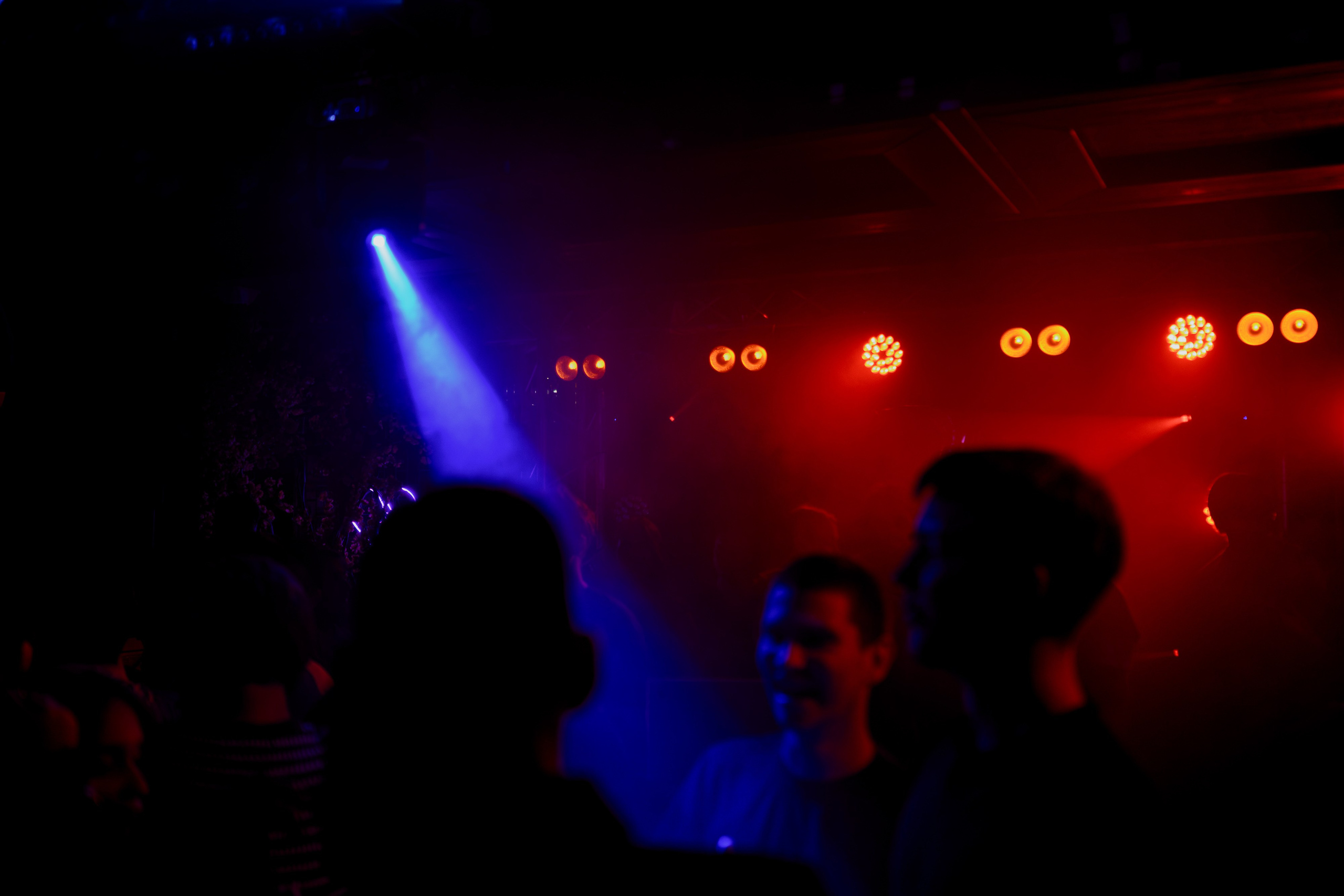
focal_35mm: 38
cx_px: 640
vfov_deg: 35.1
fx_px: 1417
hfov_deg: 50.7
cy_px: 426
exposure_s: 1/400
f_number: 1.8
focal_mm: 35
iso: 2500
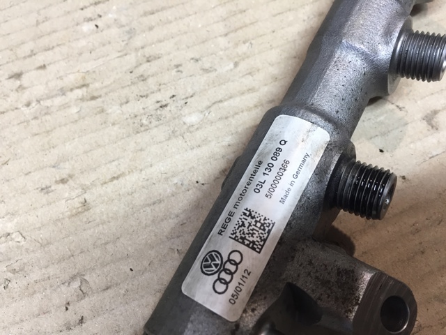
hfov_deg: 61.7
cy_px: 168
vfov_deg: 48.2
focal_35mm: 29
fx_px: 374
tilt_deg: -72.5
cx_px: 223
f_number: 2.2
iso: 100
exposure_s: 1/33
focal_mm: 4.15
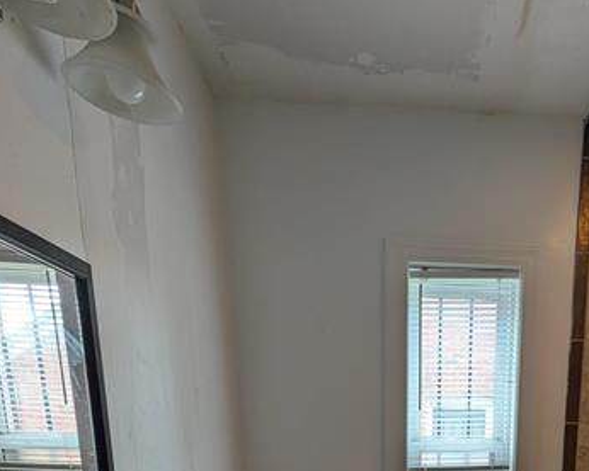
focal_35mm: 26
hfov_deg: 62.7
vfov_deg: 41.5
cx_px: 432
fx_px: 453
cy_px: 537
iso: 58
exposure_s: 1/91.4
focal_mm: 2.02
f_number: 1.7
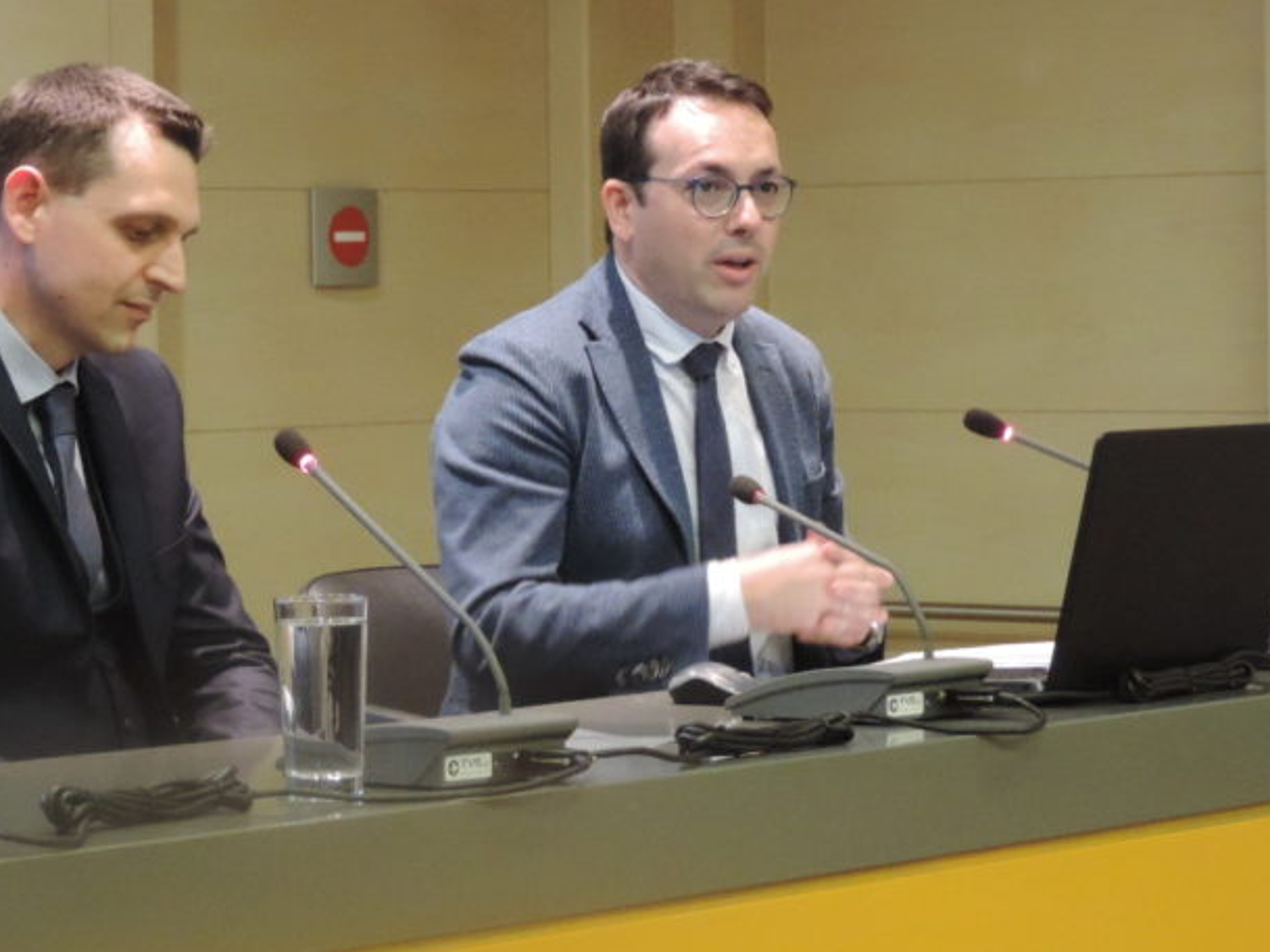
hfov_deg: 13.8
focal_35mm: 143
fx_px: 5247
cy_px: 394
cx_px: 375
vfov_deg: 10.4
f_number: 4
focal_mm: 15.1
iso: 800
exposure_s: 1/20
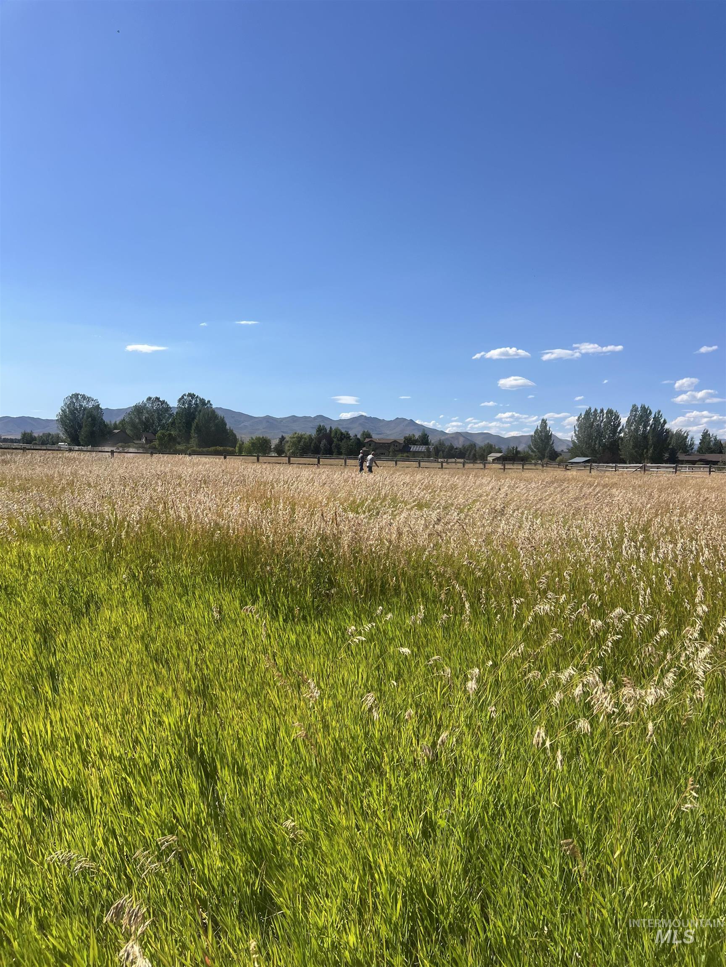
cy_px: 484
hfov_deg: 53.1
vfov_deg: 67.3
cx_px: 363
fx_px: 727
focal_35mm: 26
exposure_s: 1/6211
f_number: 1.5
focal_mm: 5.7
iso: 50
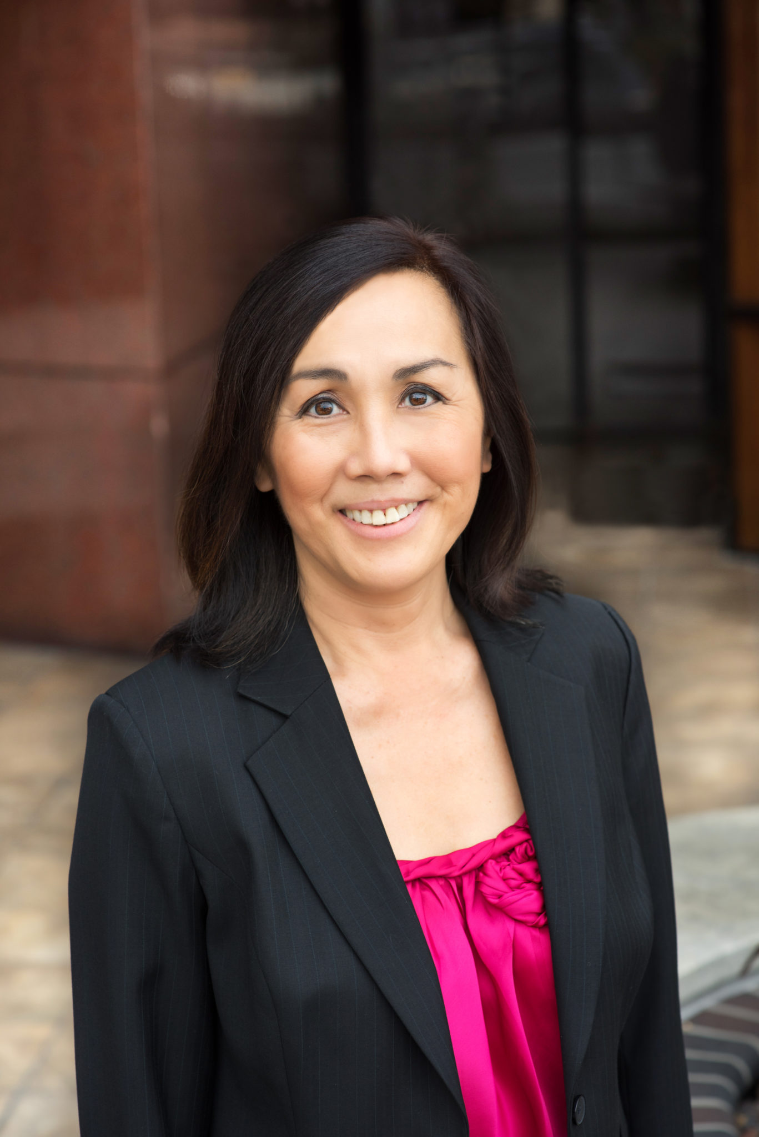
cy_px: 568
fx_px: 2686
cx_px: 380
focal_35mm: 85
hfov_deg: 16.1
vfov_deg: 23.9
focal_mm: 85
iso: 320
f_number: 4.5
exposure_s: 1/320
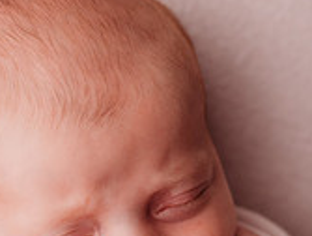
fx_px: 723
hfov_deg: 23.6
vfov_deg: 17.9
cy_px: 252
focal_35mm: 80
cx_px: 22
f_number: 2.8
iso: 100
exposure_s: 1/200
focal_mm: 24
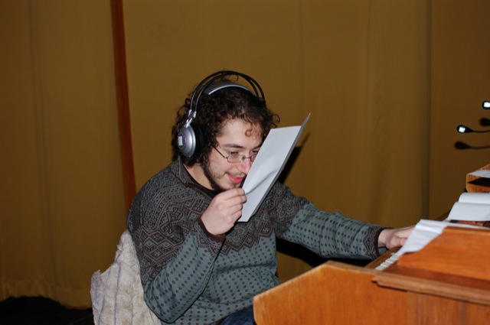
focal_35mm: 52
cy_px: 162
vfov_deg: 25.7
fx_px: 714
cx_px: 245
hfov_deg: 37.9
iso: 400
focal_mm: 35
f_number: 3.5
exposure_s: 1/60
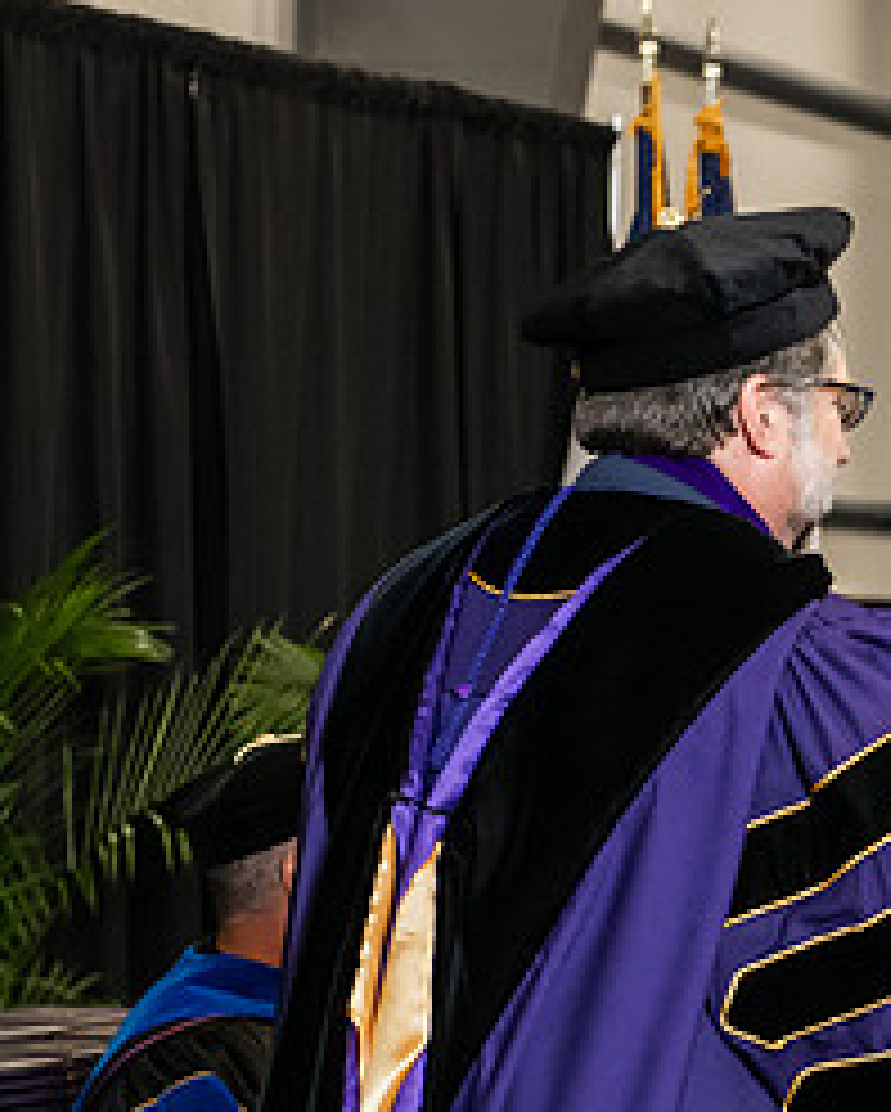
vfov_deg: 12.5
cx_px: 1170
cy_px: 651
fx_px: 5070
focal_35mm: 154
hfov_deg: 9.8
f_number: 5
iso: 2500
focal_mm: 70
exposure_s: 1/200
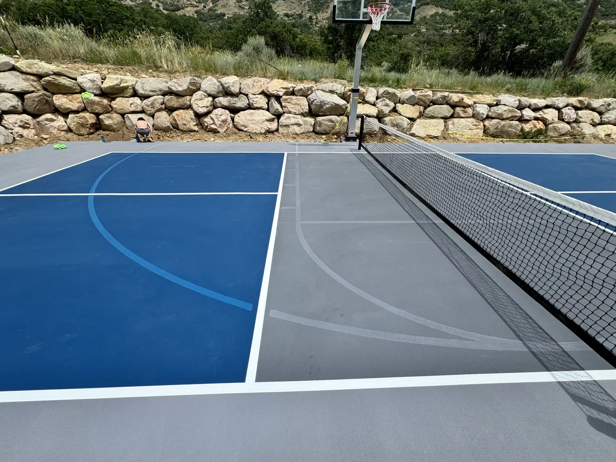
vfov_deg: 85.7
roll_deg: +0.0
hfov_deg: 102.1
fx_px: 249
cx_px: 308
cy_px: 231
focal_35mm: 14
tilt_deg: -31.7
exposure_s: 1/1880
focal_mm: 2.22
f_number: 2.2
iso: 50
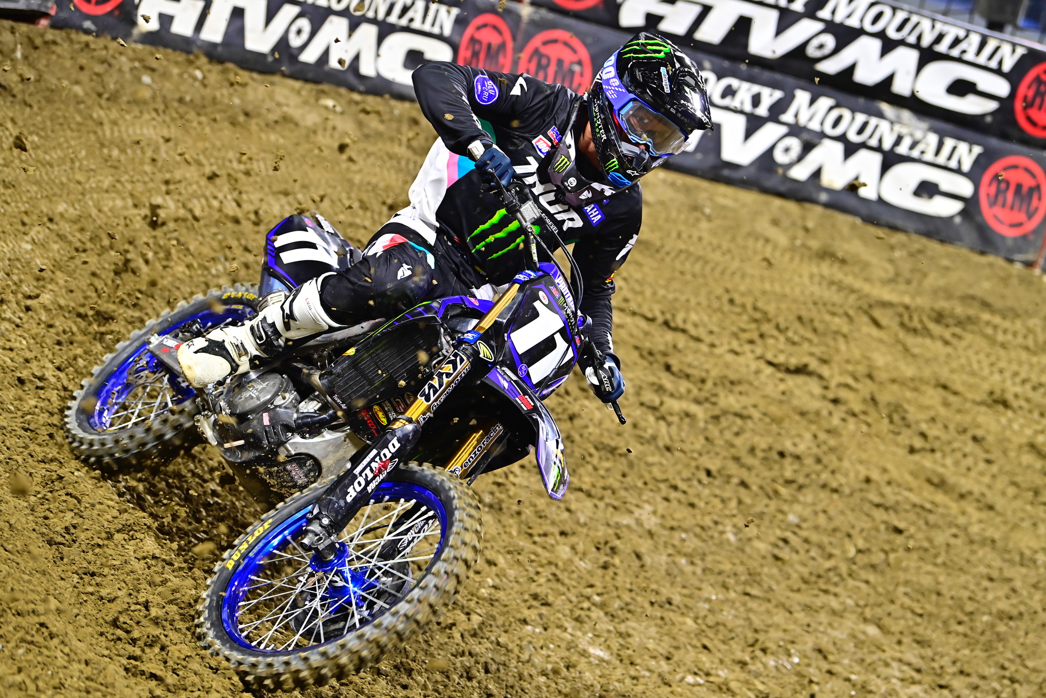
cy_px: 349
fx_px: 3777
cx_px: 523
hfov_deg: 15.8
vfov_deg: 10.6
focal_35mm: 130
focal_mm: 130
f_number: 3.5
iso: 2500
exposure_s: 1/1000
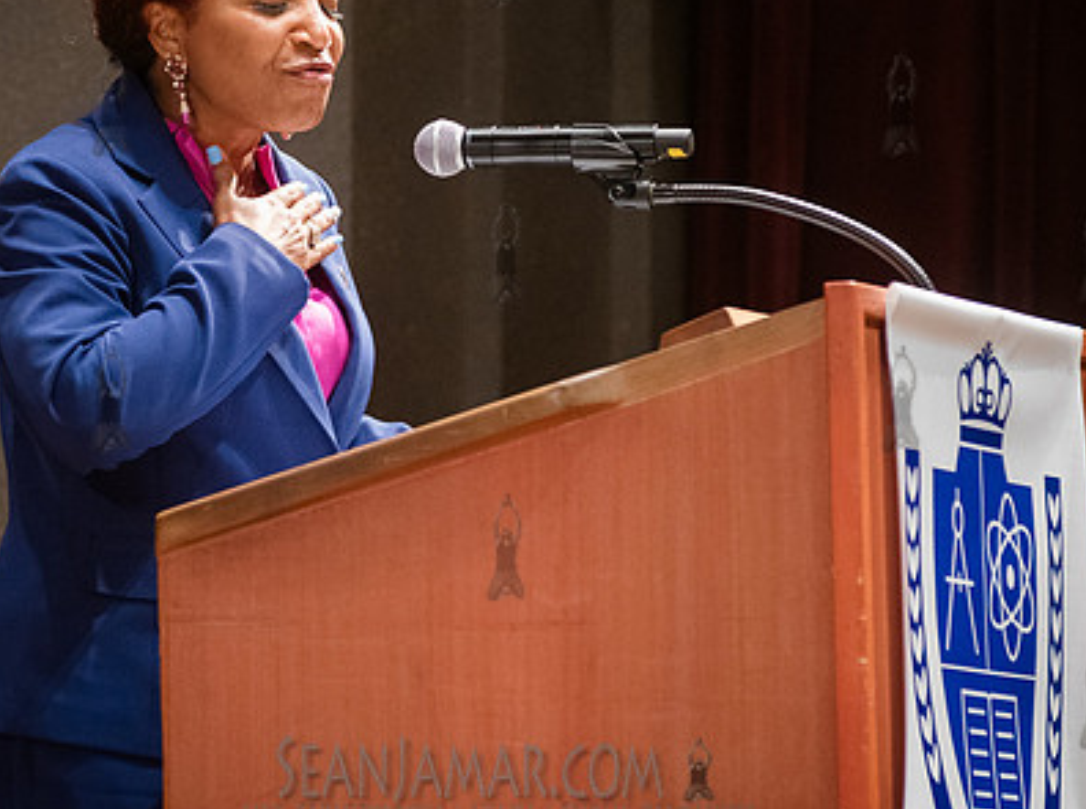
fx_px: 10891
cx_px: 386
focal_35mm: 348
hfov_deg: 5.7
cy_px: 231
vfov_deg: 4.3
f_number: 4
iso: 5000
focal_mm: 200
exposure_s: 1/200
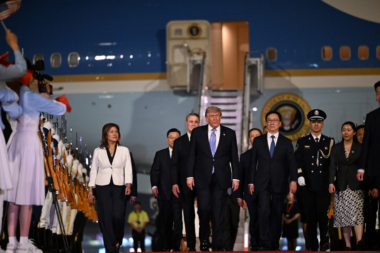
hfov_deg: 10.3
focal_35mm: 200
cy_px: 126
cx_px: 190
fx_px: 2111
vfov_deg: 6.9
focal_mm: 200
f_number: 2.8
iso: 6400
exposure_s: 1/200
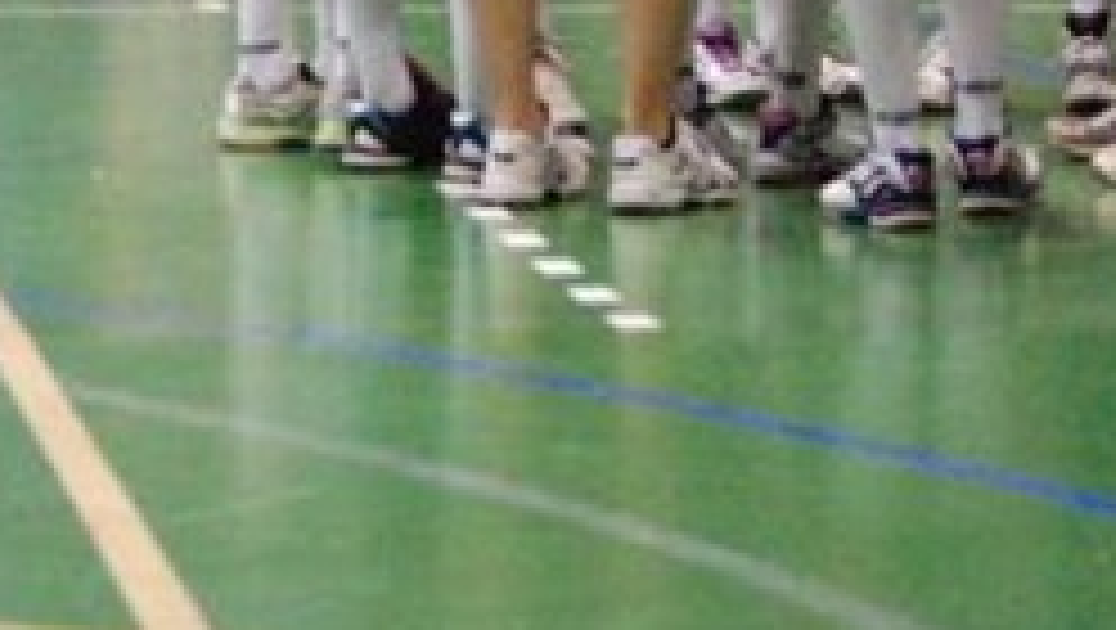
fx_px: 7211
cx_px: 585
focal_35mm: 243
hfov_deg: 8.8
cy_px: -392
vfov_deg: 5.0
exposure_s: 1/30
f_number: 4
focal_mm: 55
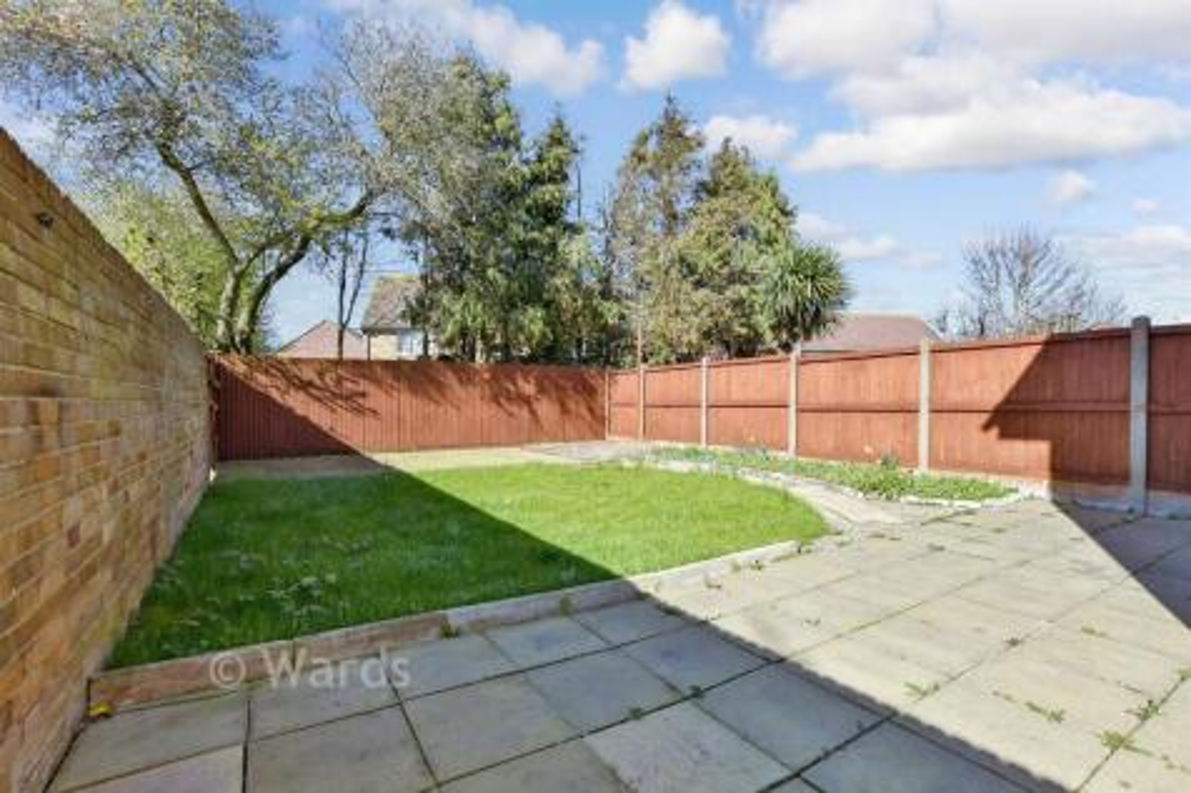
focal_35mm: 15
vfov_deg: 77.3
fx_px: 496
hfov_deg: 100.4
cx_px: 596
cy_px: 396
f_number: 8
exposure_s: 1/1250
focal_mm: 10
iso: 1250
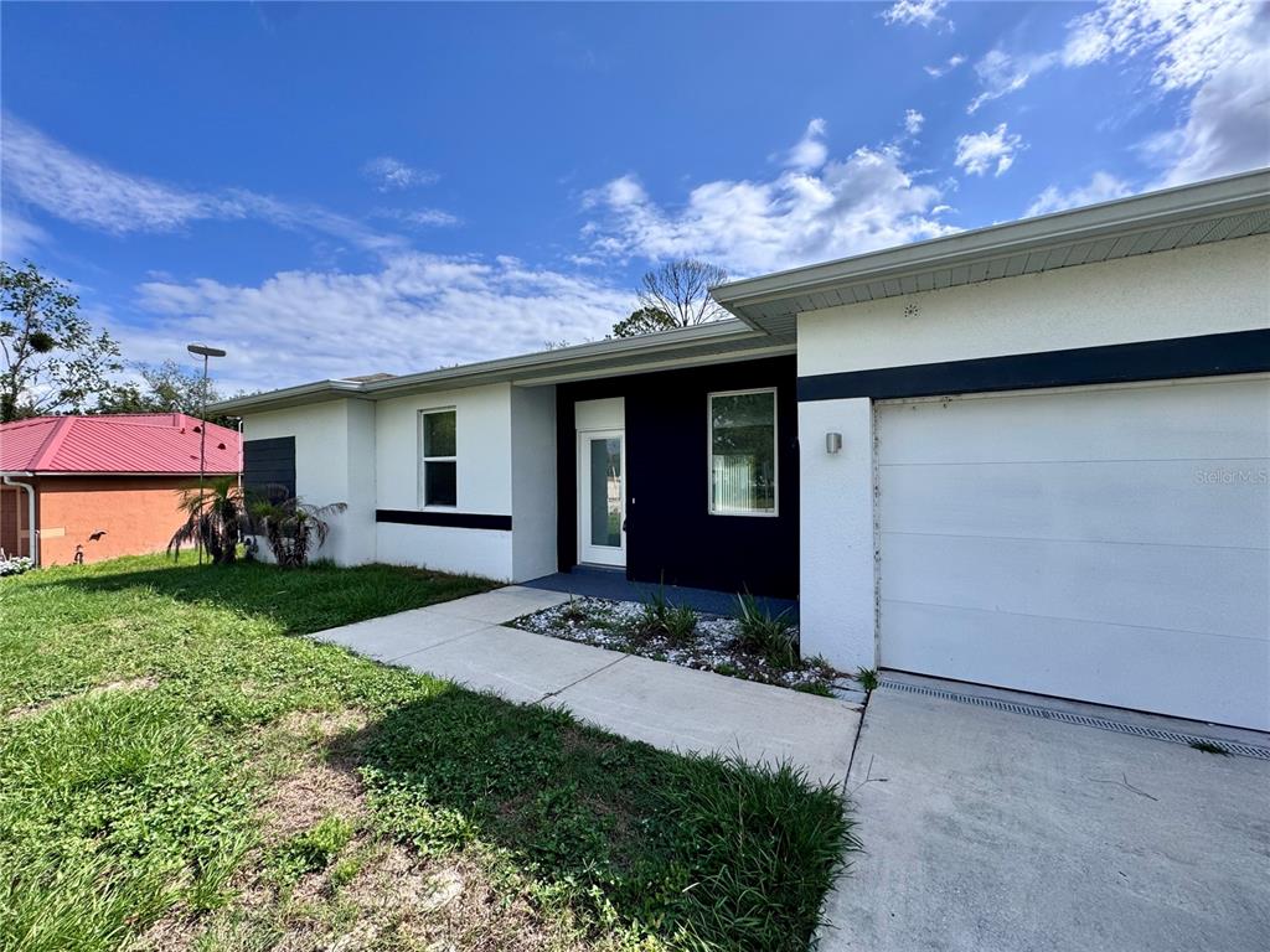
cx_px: 635
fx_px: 514
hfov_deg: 102.1
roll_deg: +0.2
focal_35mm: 14
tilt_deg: -0.8
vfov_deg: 85.7
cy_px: 476
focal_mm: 2.22
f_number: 2.2
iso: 40
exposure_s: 1/1395
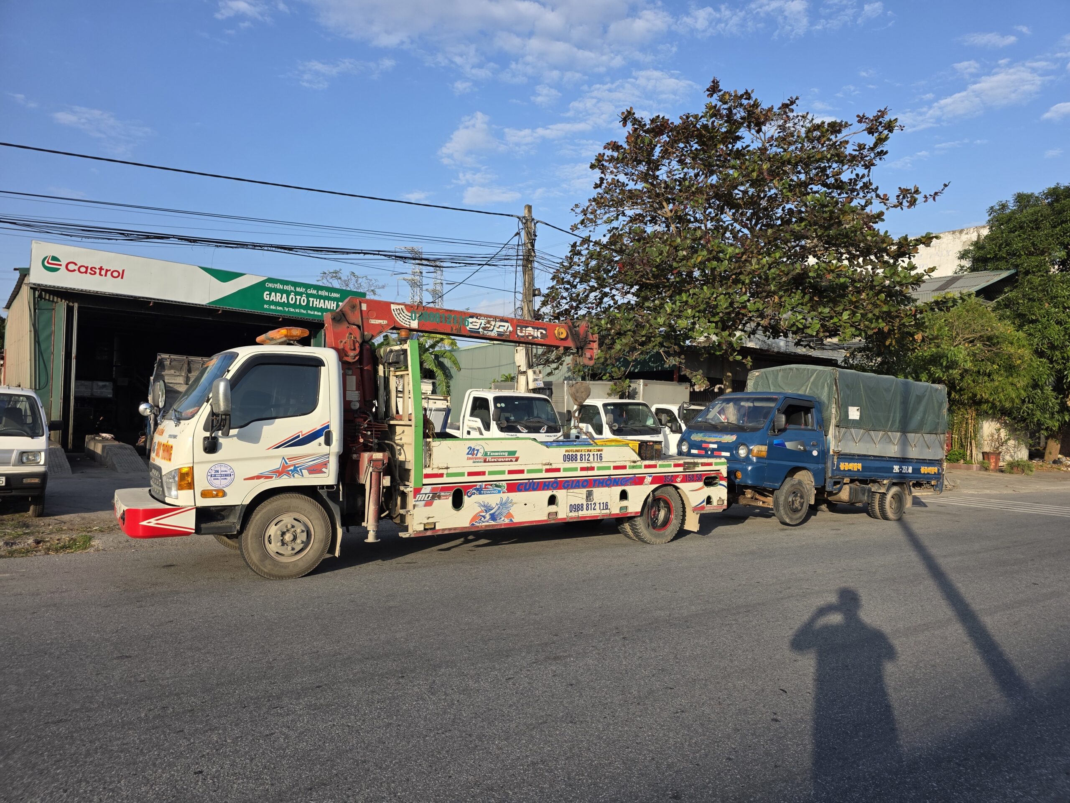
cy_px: 402
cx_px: 535
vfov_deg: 58.9
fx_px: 711
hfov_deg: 73.9
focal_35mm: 23
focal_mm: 6.3
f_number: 1.7
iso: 80
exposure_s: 1/3972
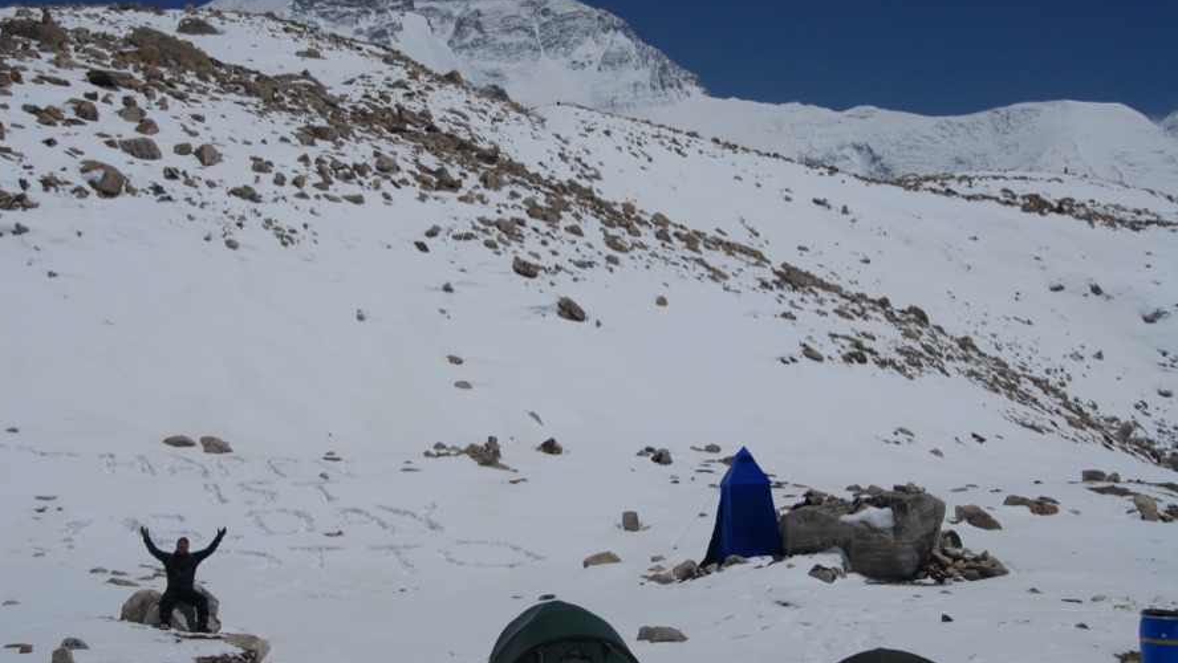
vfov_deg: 23.5
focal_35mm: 51
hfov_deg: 40.6
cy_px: 268
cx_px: 586
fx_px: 1593
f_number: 9
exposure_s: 1/320
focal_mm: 32
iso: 100
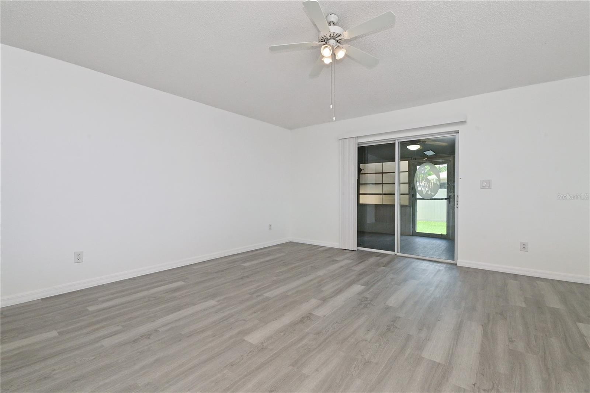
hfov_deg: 100.4
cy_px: 196
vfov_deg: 77.3
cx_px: 295
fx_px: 246
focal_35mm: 15
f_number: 14
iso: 1000
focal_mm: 10
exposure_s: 1/200
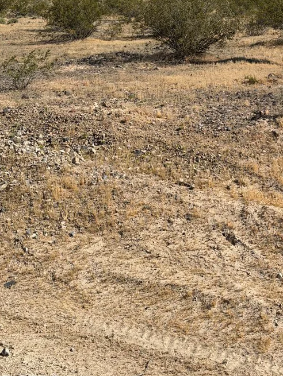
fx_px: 817
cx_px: 197
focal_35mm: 75
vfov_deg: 25.7
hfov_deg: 19.6
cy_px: 100
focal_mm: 6.76
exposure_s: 1/7874
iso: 64
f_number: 1.78
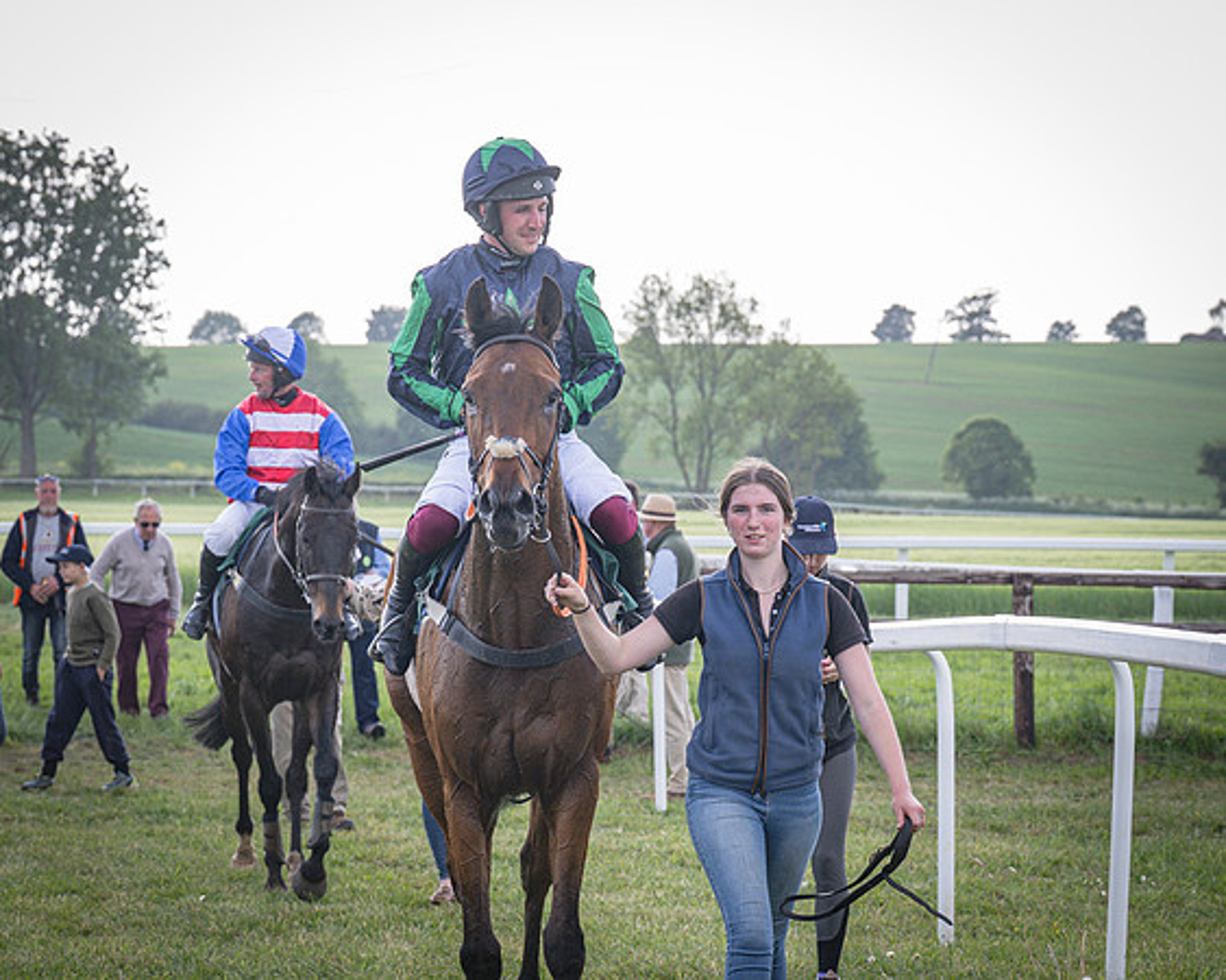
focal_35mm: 138
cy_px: 533
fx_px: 5001
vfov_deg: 11.2
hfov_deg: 14.0
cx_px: 546
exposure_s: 1/500
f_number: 5
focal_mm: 70
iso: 200
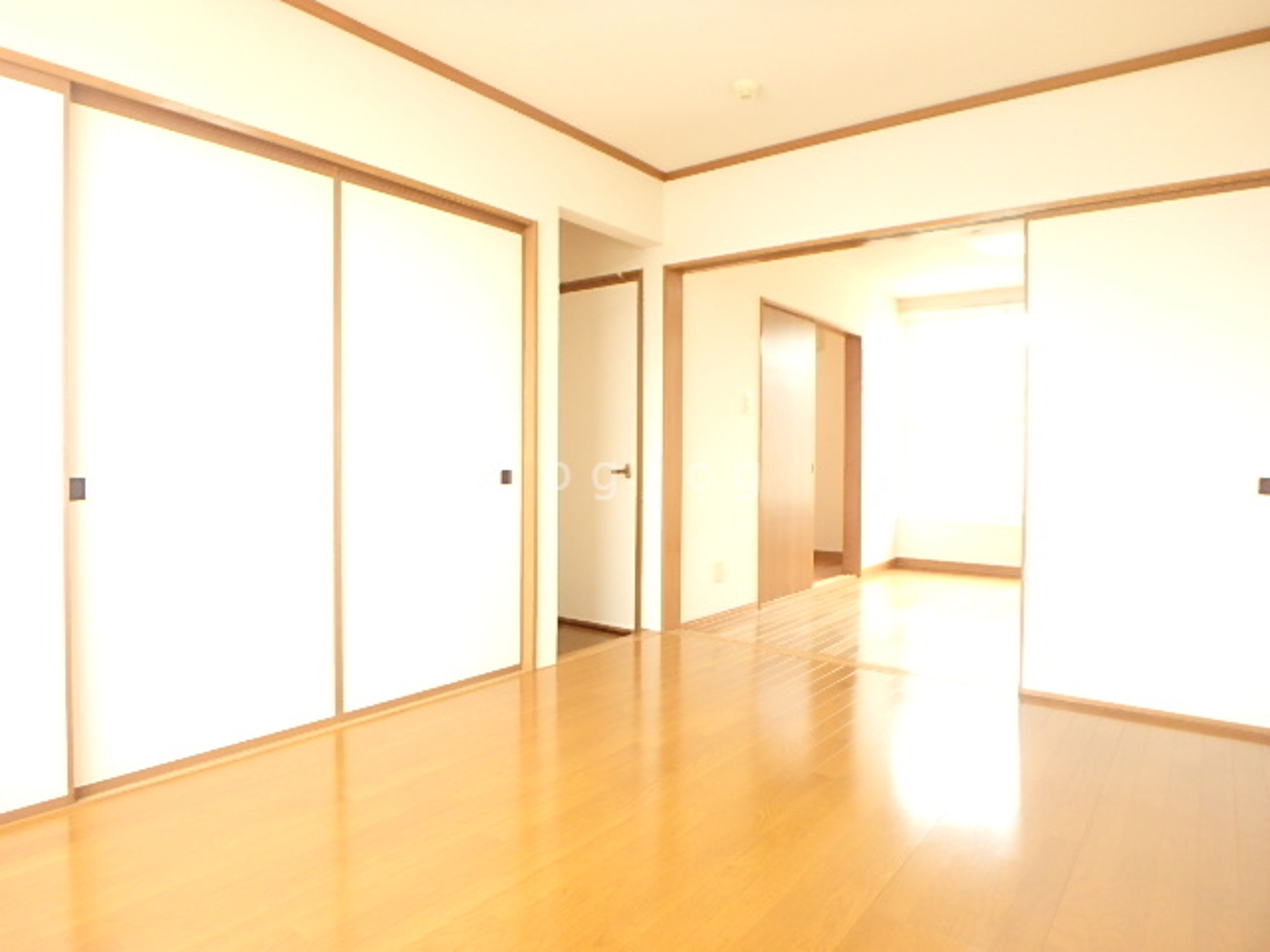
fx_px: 770
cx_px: 635
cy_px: 476
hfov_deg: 79.0
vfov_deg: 63.4
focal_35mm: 21
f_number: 3.5
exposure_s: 1/30
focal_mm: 3.7
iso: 320
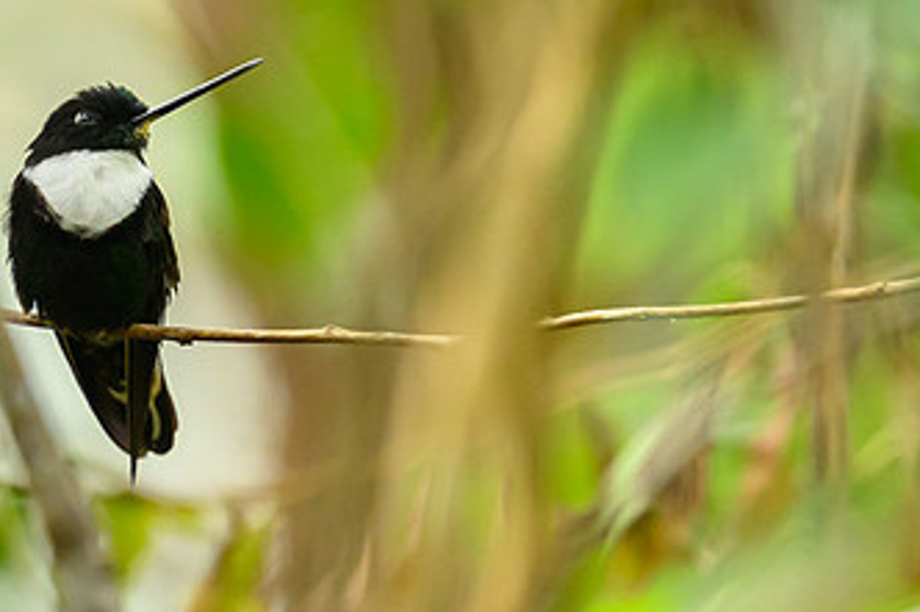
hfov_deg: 1.2
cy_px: 65
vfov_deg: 0.8
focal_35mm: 1719
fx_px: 43906
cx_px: -253
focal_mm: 560
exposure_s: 1/500
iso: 1600
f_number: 4
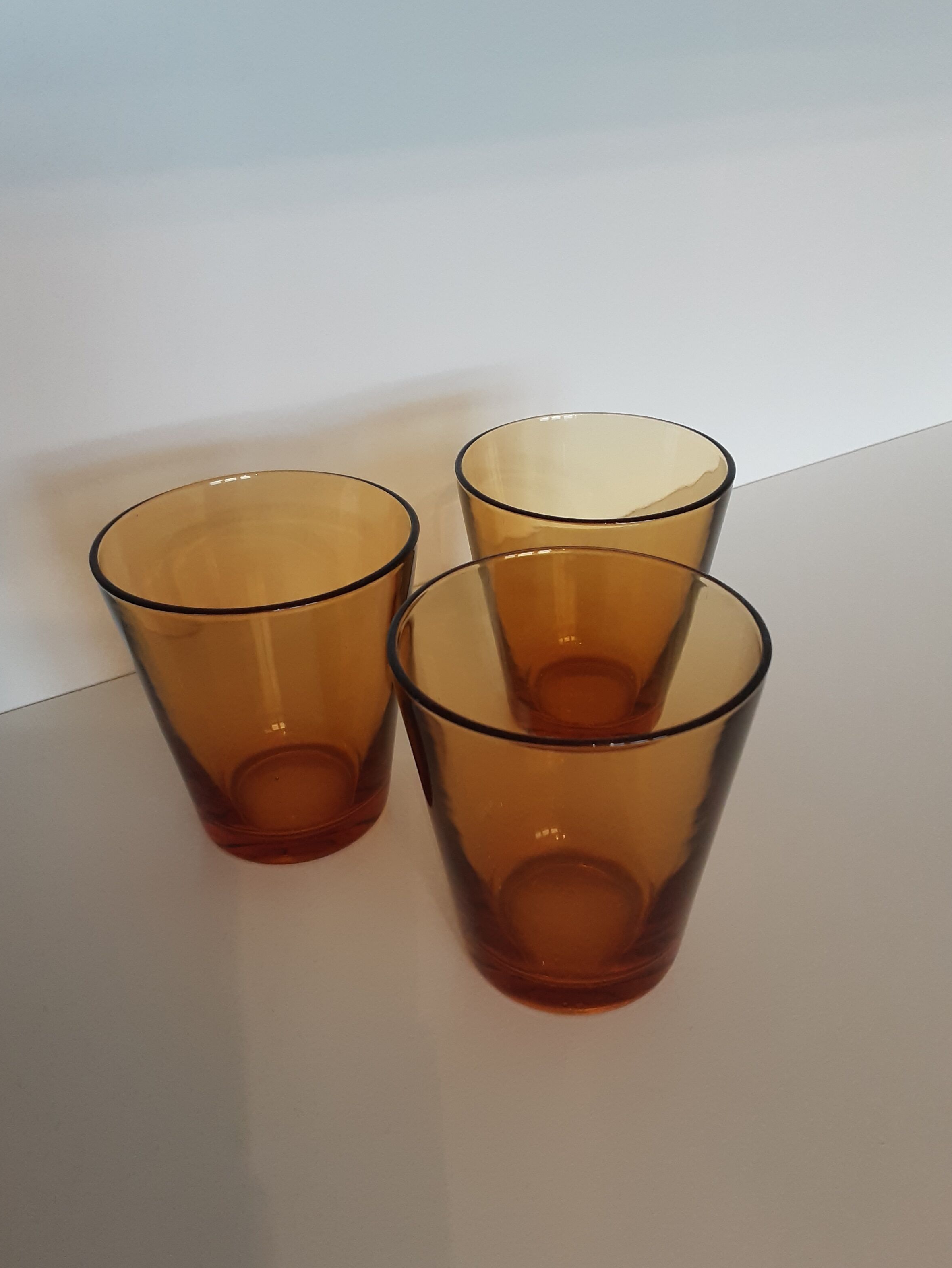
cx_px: 478
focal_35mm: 29
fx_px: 1063
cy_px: 625
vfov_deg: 61.7
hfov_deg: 48.2
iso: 160
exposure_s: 1/50
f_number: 1.9
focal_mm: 2.9
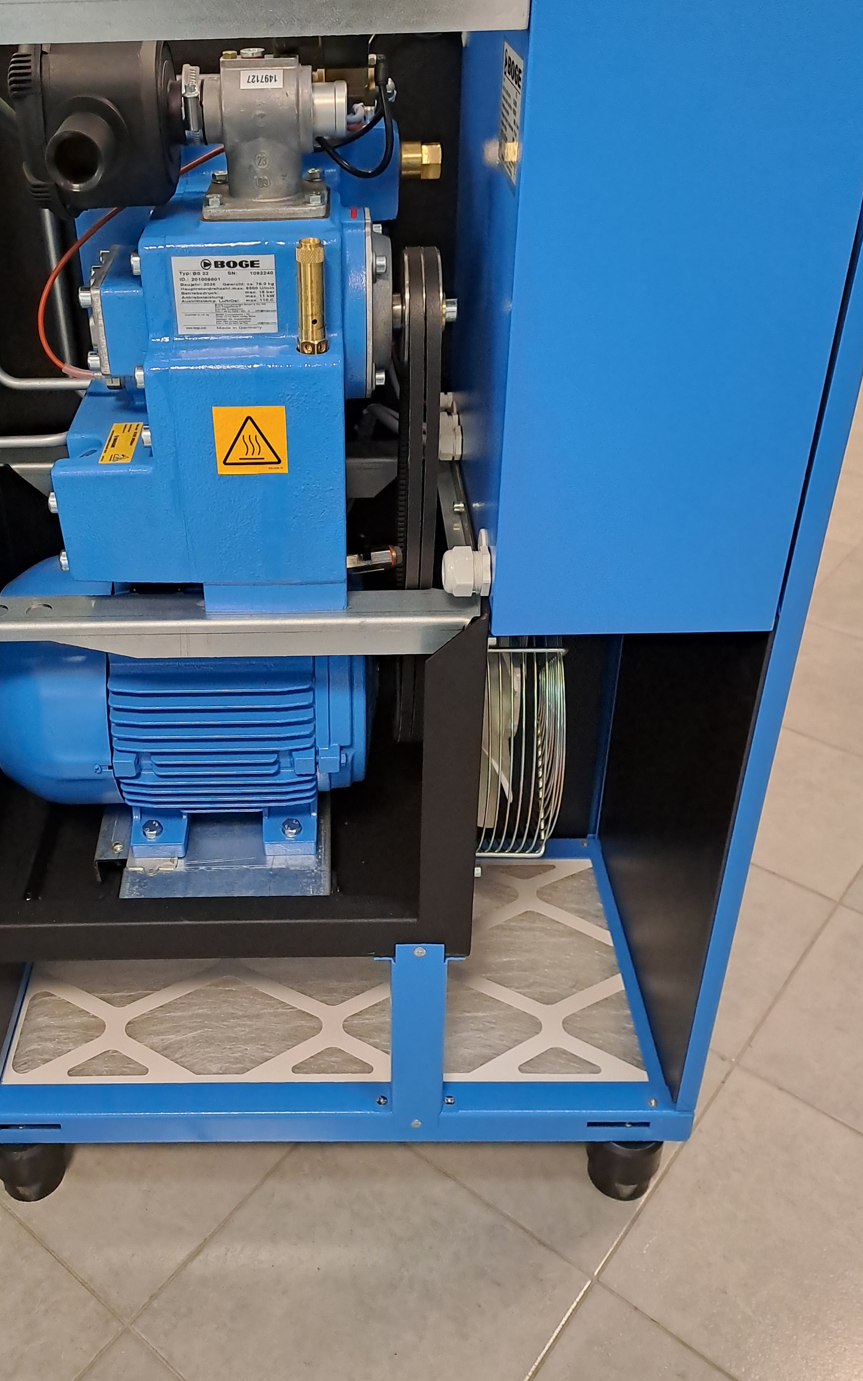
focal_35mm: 31
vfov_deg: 61.0
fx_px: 1167
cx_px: 300
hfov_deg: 40.2
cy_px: 607
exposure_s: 1/50
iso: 320
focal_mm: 4.65
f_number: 1.8
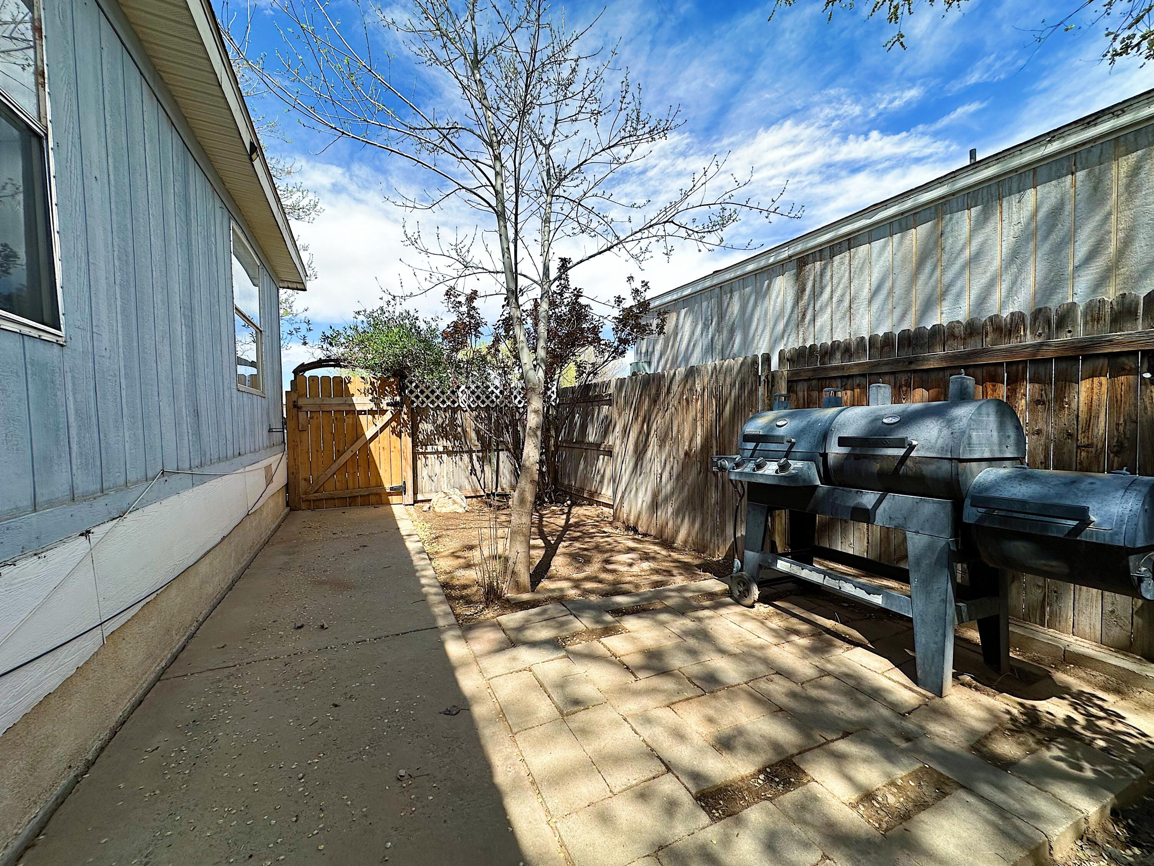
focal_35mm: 14
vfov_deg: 85.7
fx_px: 467
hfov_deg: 102.1
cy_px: 433
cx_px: 577
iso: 50
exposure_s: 1/1276
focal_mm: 2.22
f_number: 2.2
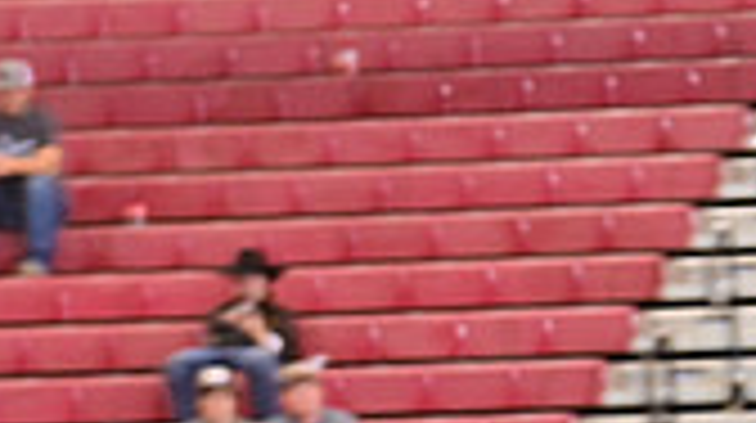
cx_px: 792
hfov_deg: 4.0
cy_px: 830
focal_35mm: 543
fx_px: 10871
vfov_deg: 2.2
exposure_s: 1/250
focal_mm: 150
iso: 2000
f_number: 4
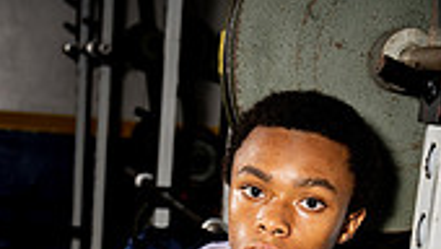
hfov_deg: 19.3
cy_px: 540
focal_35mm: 111
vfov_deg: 9.9
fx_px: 1299
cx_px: 192
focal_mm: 40
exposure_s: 1/250
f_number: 4.5
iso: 200
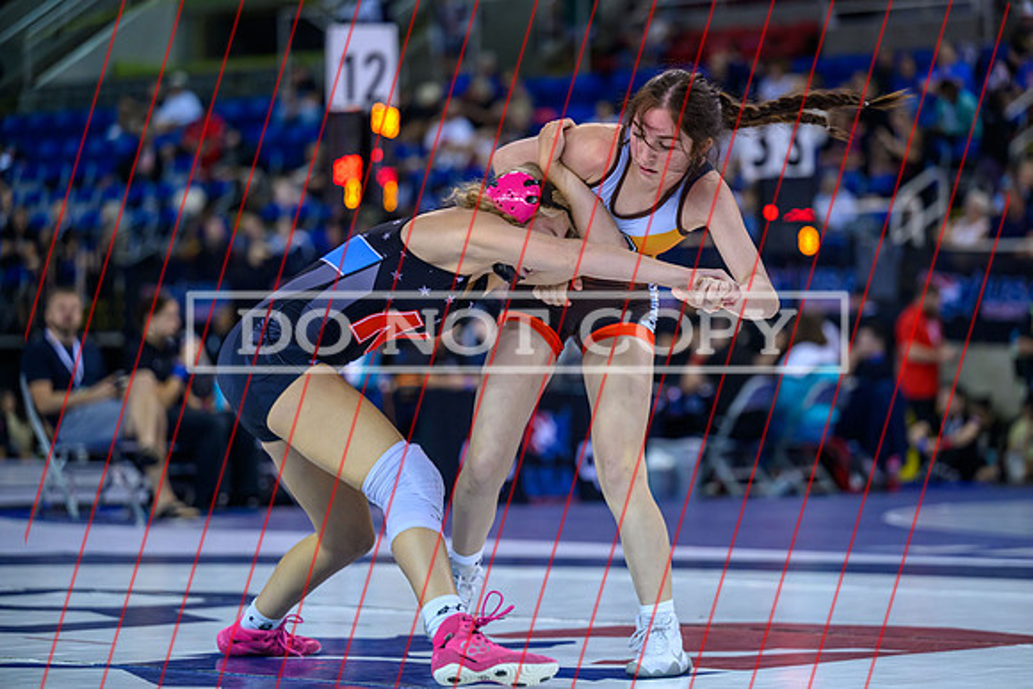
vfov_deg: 11.9
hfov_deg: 17.8
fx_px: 3300
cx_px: 516
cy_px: 344
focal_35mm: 115
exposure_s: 1/800
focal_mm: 115
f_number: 2.8
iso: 2500
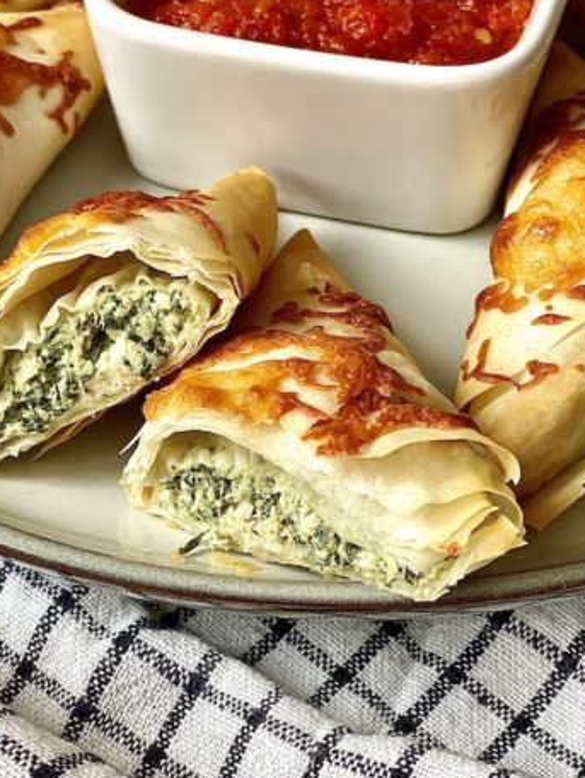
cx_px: 281
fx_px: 1642
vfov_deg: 26.6
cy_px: 340
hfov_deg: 20.2
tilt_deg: -44.3
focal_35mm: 73
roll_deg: -0.6
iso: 64
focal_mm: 6
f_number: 2
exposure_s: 1/122
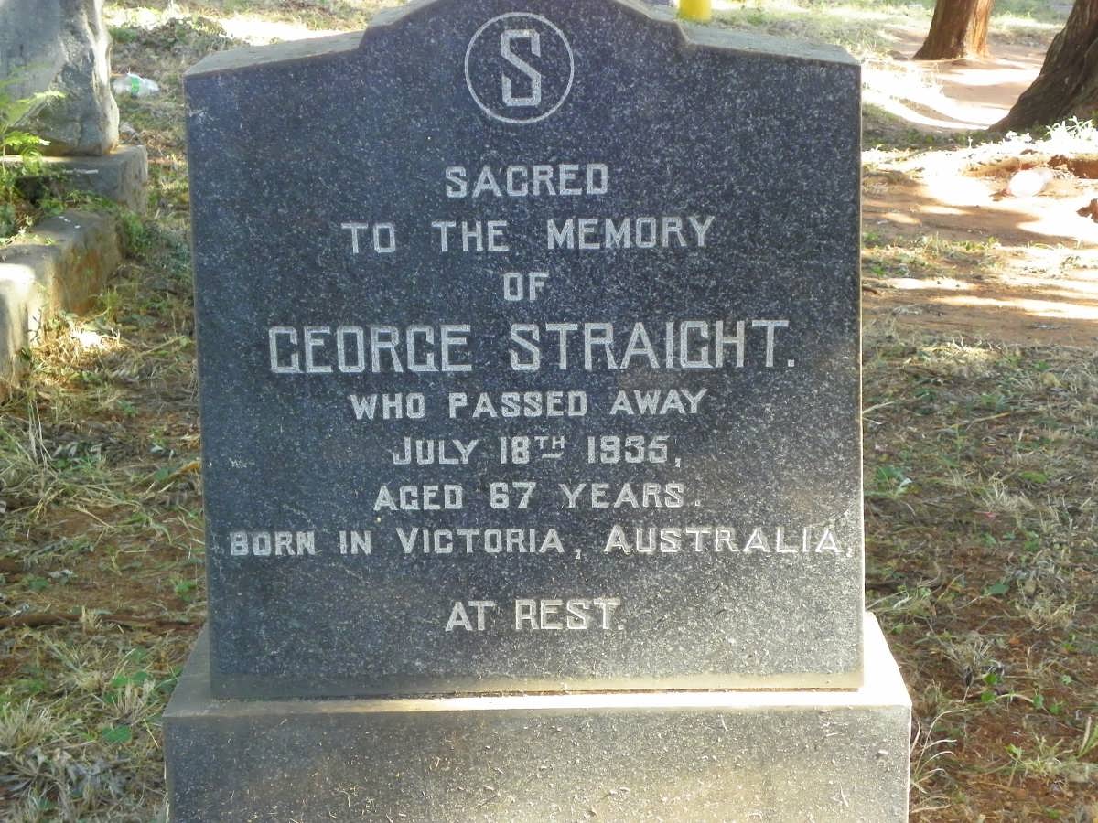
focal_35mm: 62
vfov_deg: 23.7
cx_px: 549
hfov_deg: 31.2
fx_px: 1967
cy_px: 412
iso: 160
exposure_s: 1/50
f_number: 3.5
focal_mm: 11
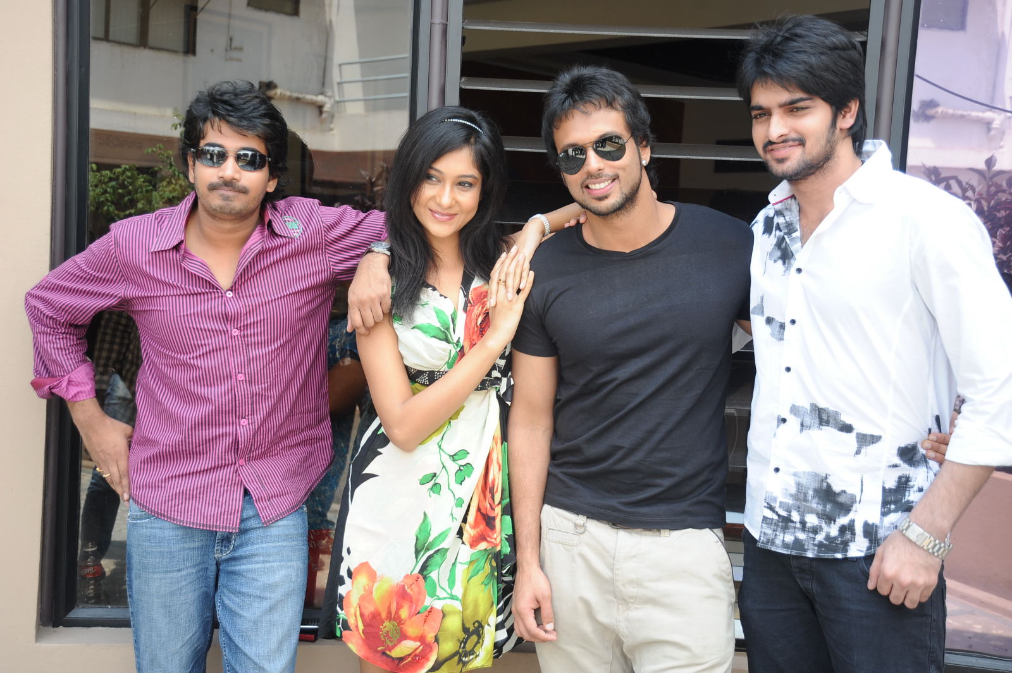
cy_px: 336
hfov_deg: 41.1
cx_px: 506
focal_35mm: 48
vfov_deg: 28.0
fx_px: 1349
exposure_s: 1/125
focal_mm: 48
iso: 320
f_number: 5.6
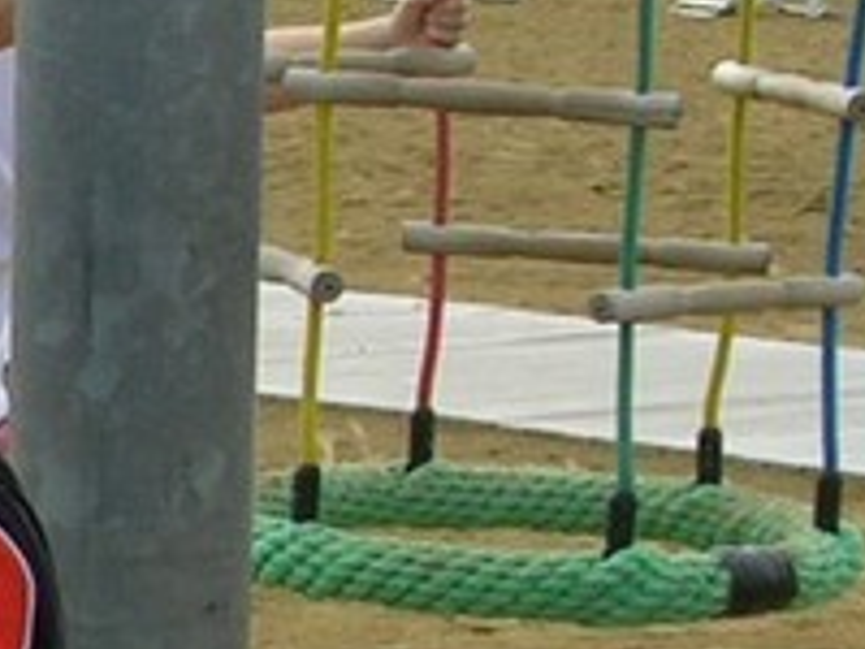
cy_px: 601
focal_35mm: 235
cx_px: -558
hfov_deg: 8.2
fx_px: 5872
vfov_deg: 6.3
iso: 50
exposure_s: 1/176
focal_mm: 7.1
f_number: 6.1
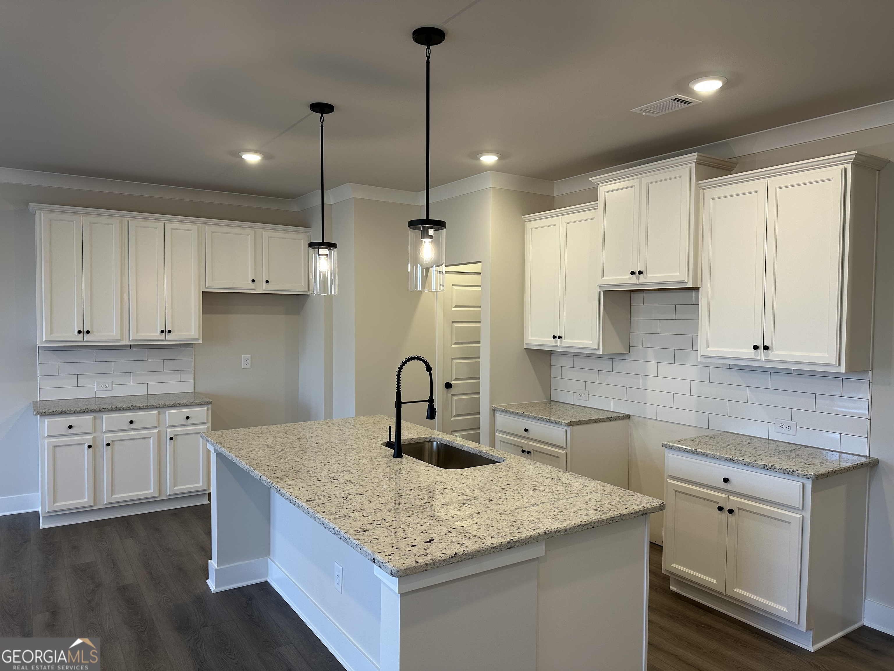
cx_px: 447
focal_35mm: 24
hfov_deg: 71.6
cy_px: 336
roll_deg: -0.7
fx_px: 620
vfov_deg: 56.8
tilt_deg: -2.7
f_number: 1.78
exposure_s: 1/120
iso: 125
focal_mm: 6.86
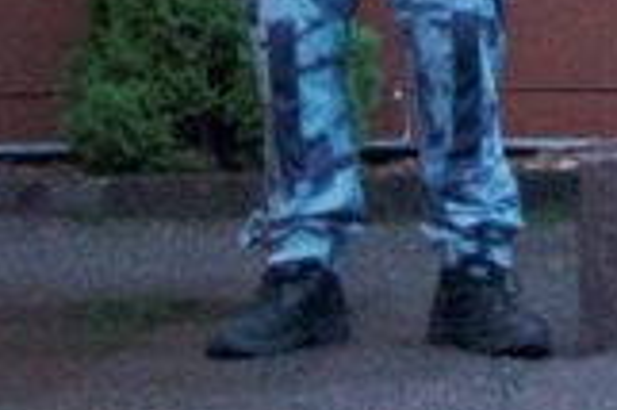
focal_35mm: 244
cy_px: -444
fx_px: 4183
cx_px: 1403
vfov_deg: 5.5
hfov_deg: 7.9
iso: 3200
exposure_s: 1/15
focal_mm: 35
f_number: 5
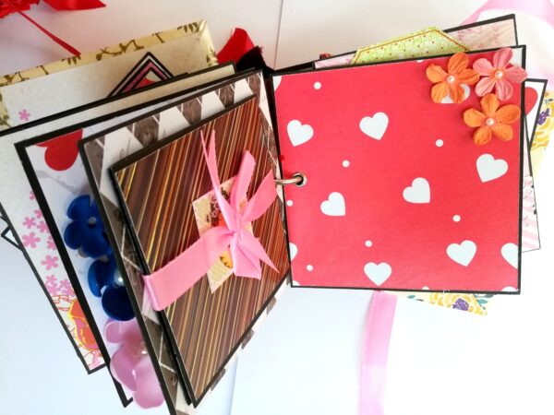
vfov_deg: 53.1
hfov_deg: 67.3
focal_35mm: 26
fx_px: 416
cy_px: 208
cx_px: 277
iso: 100
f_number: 2.2
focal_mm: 3.83
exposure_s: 1/33.3
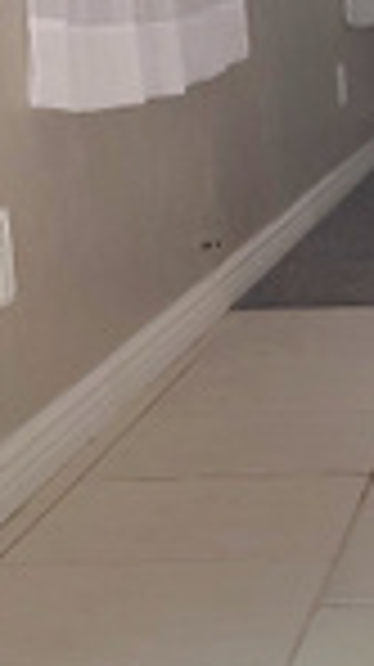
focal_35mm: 118
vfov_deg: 18.2
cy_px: 288
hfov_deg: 9.9
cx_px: 572
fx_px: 2085
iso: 25
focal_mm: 7
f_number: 1.8
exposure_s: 1/60.2
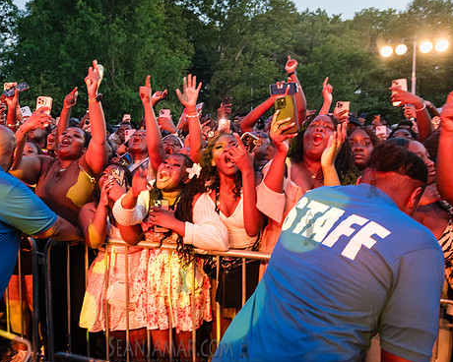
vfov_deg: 42.2
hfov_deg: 50.9
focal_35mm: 35
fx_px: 469
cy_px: 180
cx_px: 167
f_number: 3.5
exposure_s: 1/200
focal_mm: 27
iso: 4000
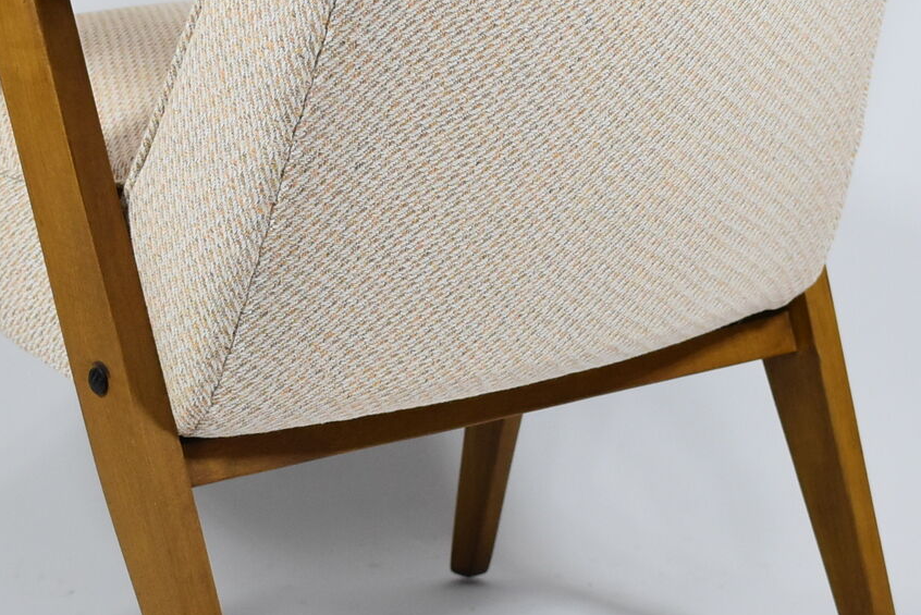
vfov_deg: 11.1
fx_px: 3178
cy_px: 287
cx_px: 407
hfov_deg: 16.5
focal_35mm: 124
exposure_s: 1/125
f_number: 4.5
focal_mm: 35
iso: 1000
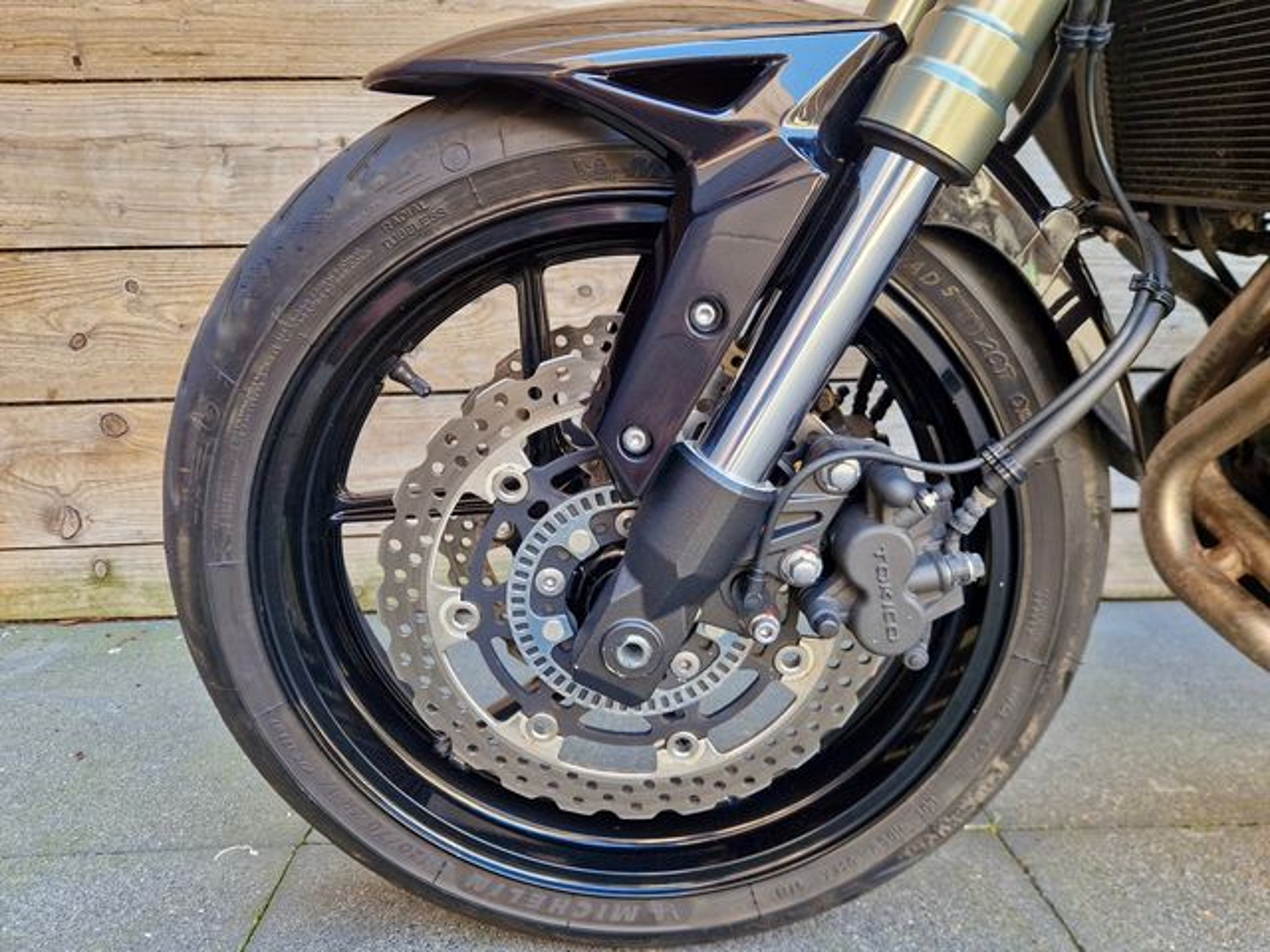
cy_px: 476
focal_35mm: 23
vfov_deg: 58.9
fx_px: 844
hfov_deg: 73.9
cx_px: 635
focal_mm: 5.4
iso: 125
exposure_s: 1/180
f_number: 1.8
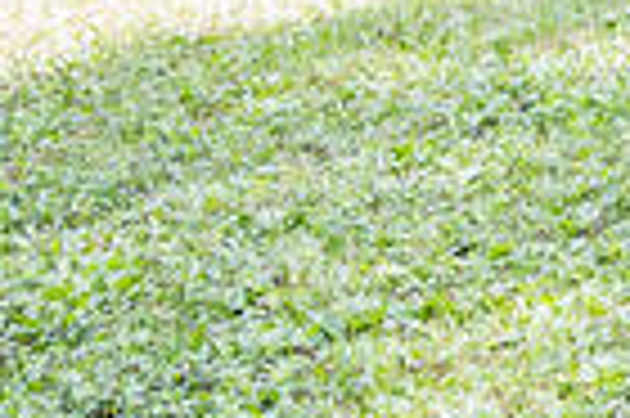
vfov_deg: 7.8
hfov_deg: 10.5
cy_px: -789
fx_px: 2692
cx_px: 1724
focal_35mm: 154
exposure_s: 1/160
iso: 320
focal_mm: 21
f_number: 2.8
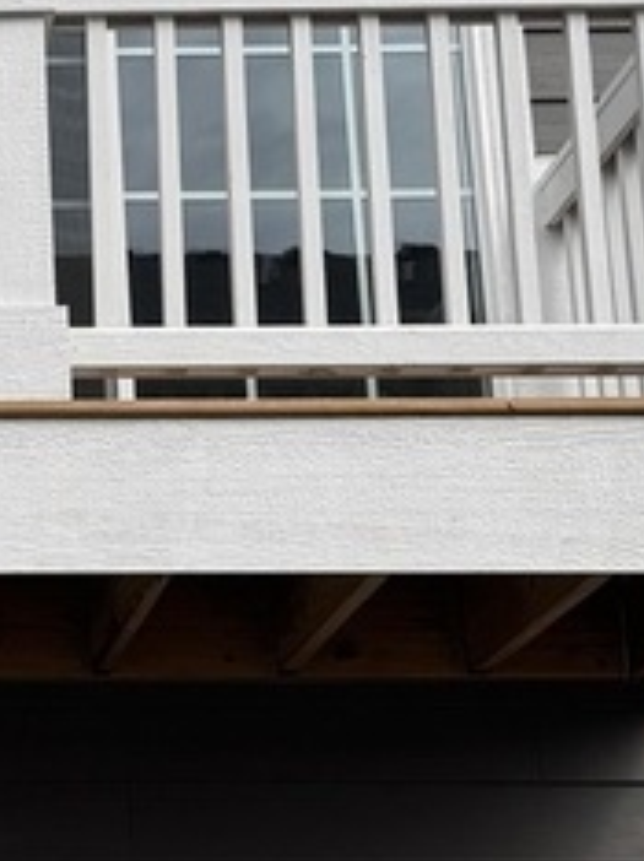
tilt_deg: +18.3
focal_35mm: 111
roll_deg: +0.5
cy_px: 383
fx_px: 2758
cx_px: -283
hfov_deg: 12.7
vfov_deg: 17.7
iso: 80
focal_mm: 6.76
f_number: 1.78
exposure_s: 1/4310
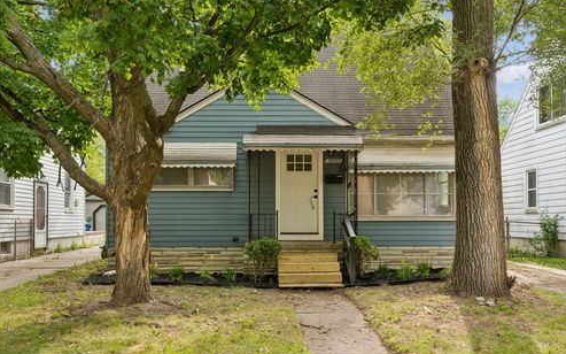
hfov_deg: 61.2
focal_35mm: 31
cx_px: 285
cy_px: 184
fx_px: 478
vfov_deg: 40.6
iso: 200
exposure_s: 1/13
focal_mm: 30
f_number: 11
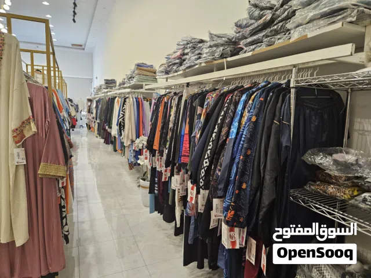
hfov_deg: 73.9
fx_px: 247
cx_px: 186
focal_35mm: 23
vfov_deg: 58.9
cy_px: 139
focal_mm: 5.4
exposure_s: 1/142
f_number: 1.8
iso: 320
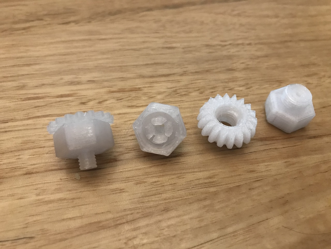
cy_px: 124
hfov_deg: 63.4
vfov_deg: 49.7
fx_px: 268
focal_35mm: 28
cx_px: 166
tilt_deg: -55.1
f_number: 1.8
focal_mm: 3.99
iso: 80
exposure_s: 1/8
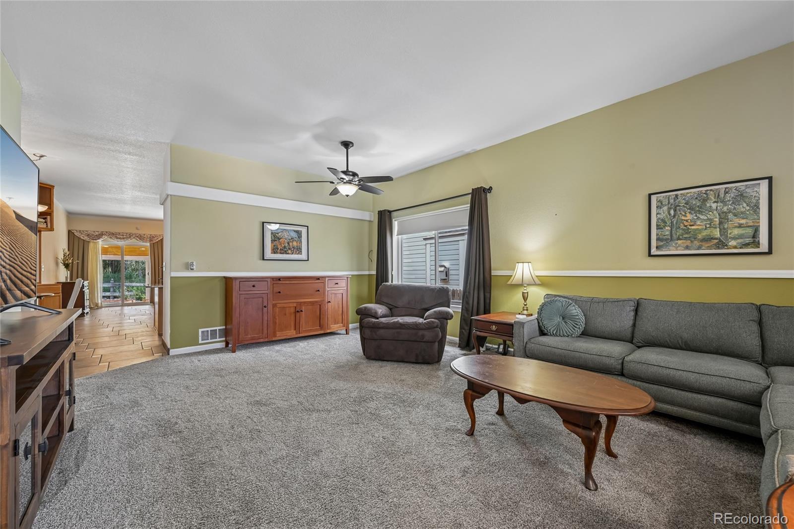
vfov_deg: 81.2
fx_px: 309
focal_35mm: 14
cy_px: 264
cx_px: 397
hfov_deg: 104.3
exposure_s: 1/8
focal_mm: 14
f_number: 10
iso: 400
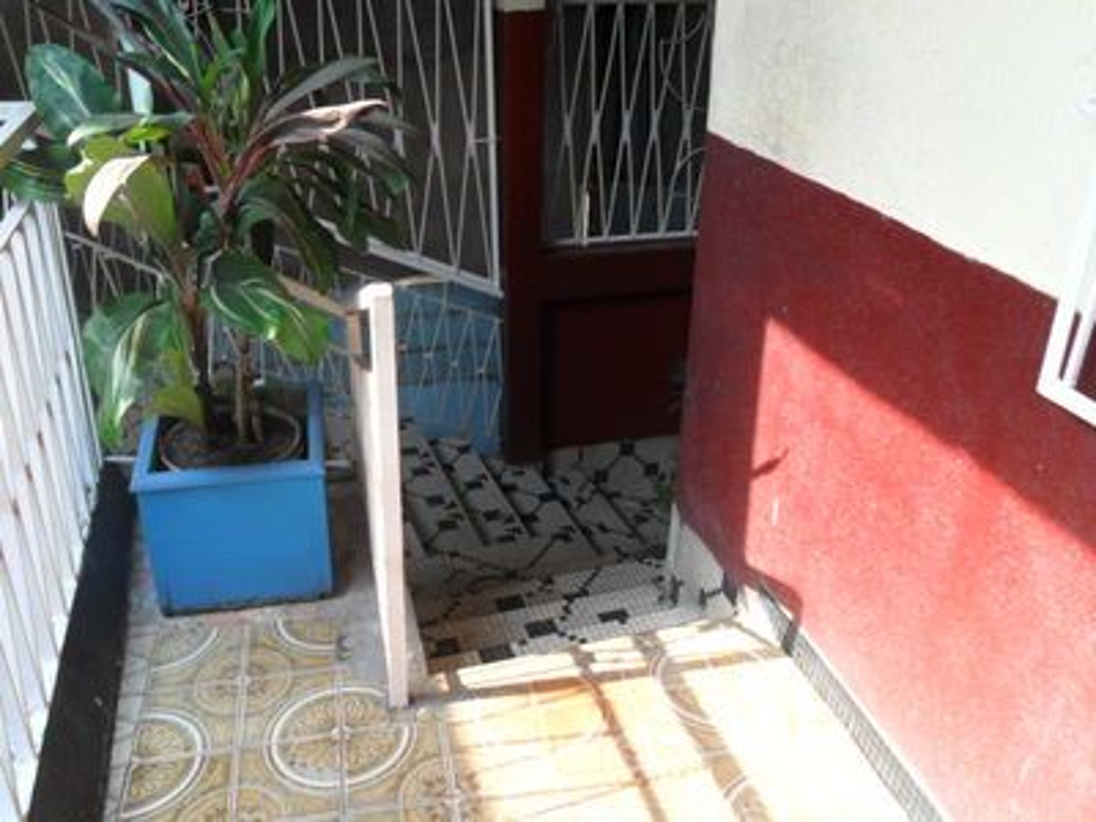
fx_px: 1013
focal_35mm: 32
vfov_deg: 44.2
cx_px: 548
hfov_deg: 56.8
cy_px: 411
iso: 100
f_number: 3.7
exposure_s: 1/60
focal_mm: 5.7
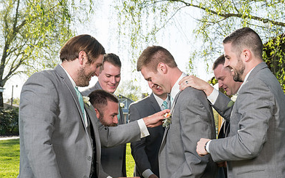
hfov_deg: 31.9
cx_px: 162
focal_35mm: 64
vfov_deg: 20.3
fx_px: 497
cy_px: 102
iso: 100
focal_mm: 37
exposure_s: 1/200
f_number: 5.6
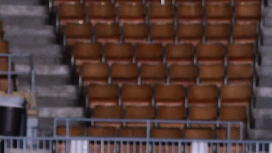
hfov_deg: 3.7
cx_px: -118
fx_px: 4234
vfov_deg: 2.1
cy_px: 359
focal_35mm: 587
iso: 800
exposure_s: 1/320
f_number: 4.5
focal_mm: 70
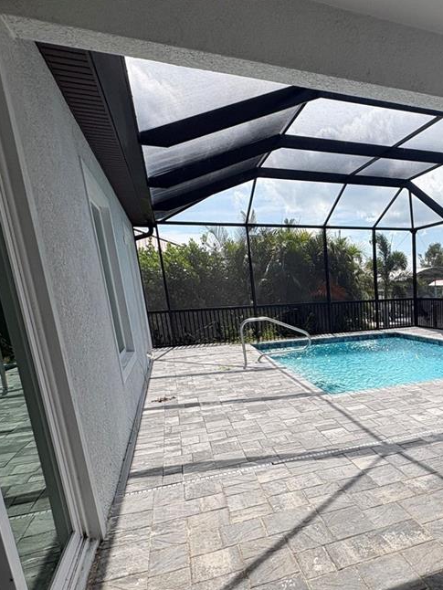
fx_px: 443
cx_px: 391
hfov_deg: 48.1
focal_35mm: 26
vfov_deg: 65.4
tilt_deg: -12.2
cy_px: 395
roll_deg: +2.1
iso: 50
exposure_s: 1/1709
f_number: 2.2
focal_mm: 2.22
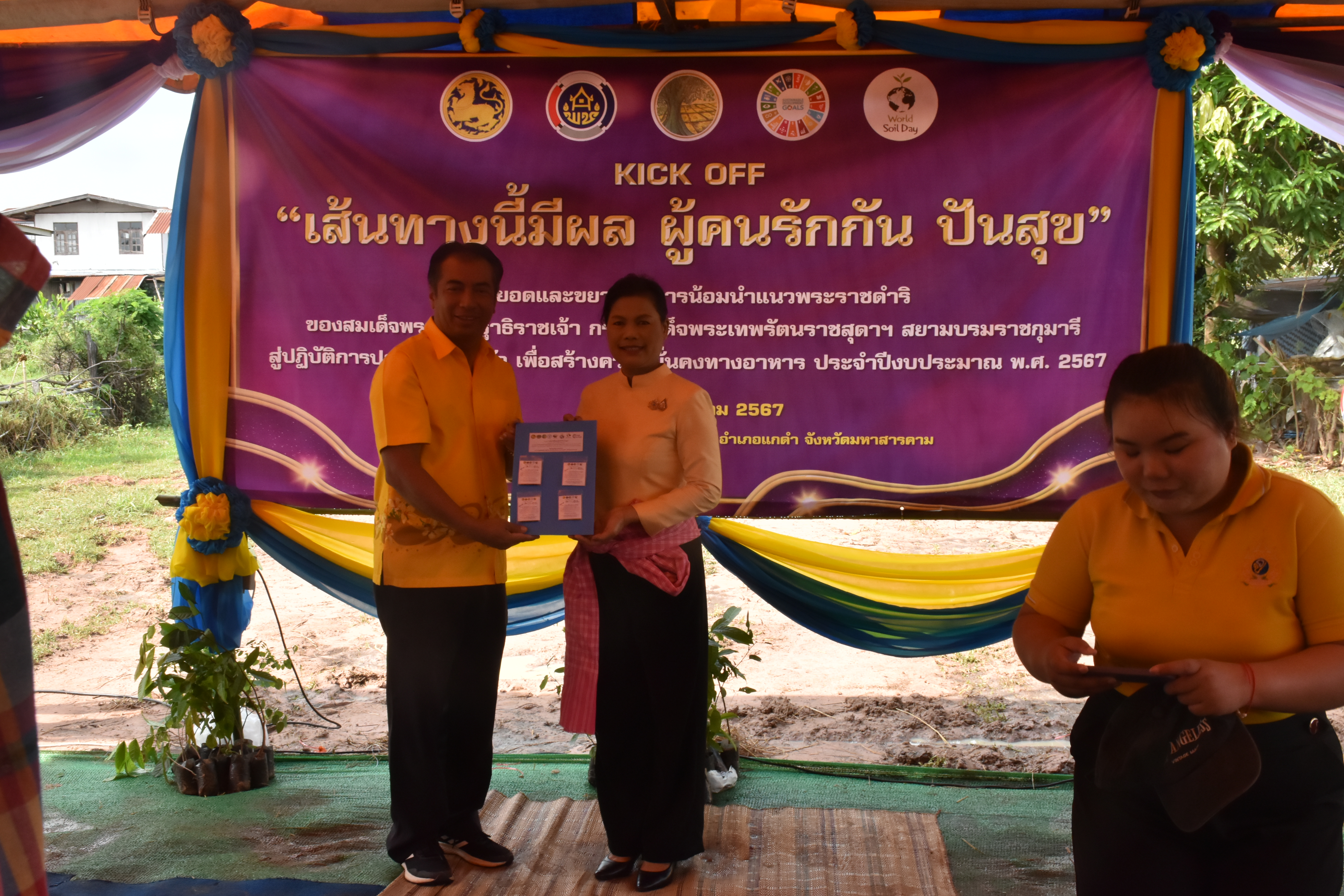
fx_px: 1344
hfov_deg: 53.1
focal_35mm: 36
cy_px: 448
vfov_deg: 36.9
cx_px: 672
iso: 800
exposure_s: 1/200
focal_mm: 24
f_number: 14
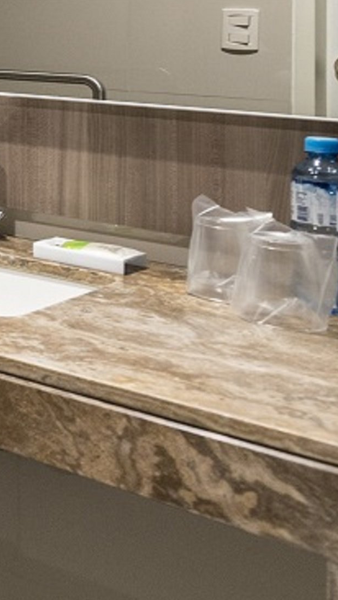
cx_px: -671
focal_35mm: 64
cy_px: 16
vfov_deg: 30.7
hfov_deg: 11.4
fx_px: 1019
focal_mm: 14
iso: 500
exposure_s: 1/30
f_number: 5.6
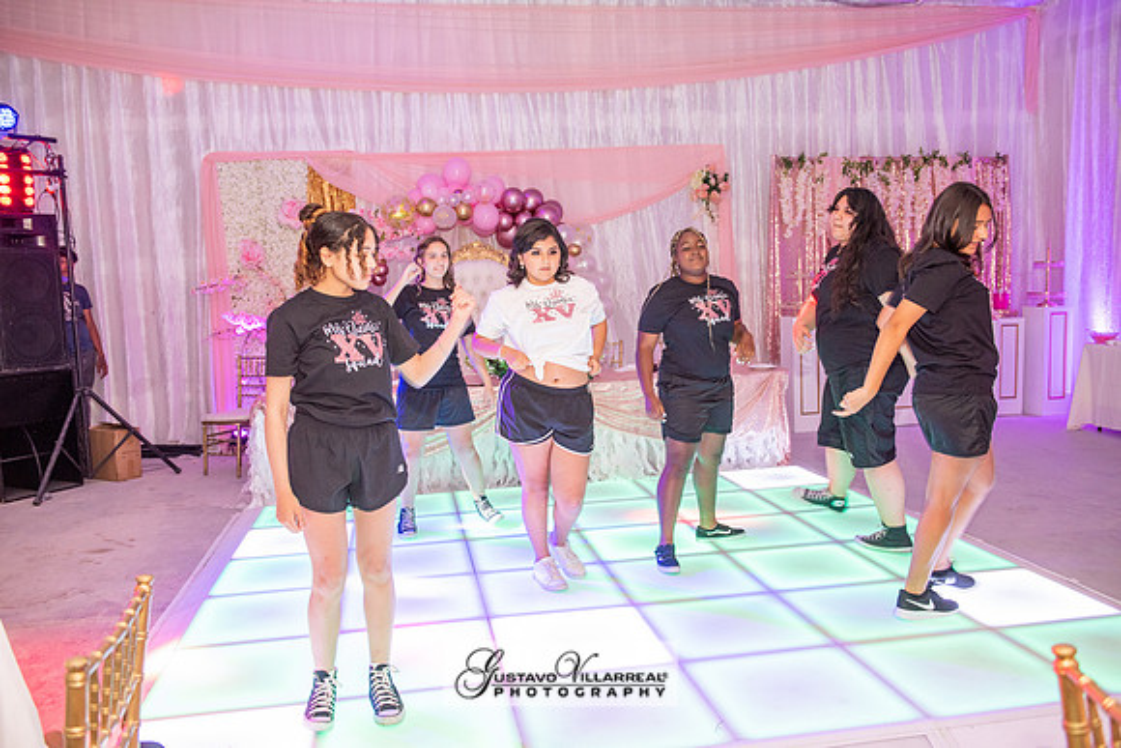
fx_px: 965
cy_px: 374
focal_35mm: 31
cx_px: 560
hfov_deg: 60.3
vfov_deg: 42.3
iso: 1250
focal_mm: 31
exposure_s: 1/60
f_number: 4
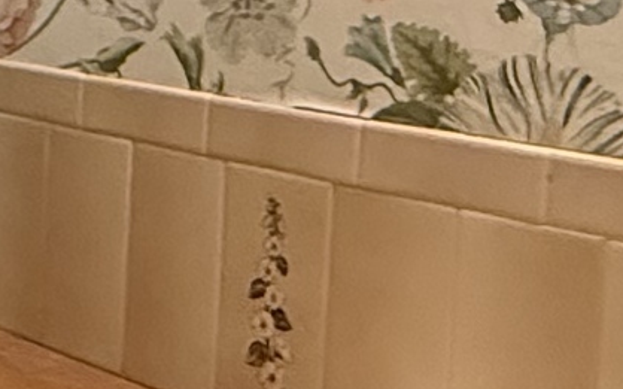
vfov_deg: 11.9
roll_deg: -1.3
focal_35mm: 109
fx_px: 1850
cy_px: -12
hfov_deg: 13.9
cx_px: -836
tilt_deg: -2.0
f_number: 2.2
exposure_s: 1/60
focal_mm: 2.22
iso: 640
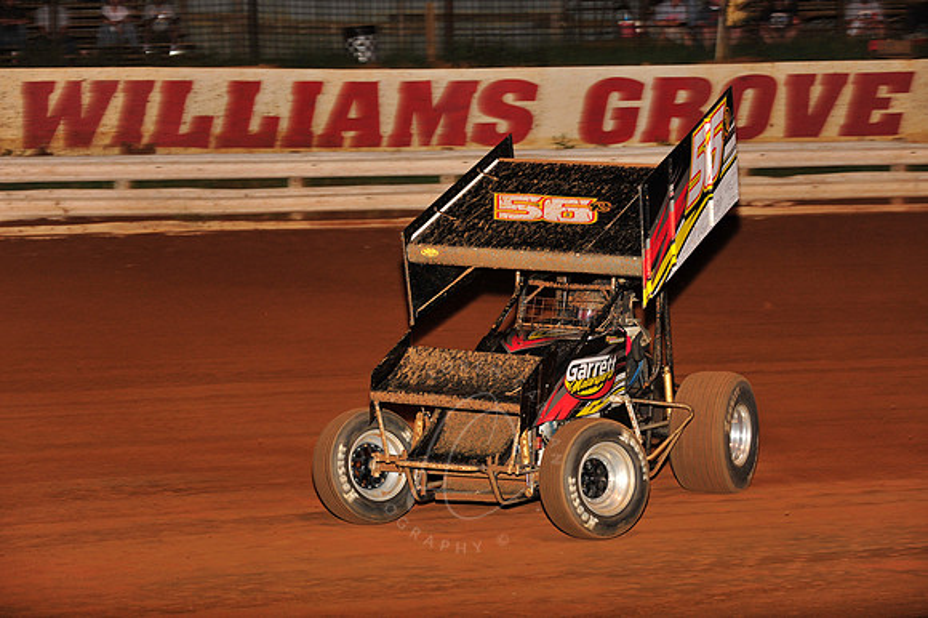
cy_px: 309
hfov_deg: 18.3
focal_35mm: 112
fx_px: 2885
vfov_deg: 12.2
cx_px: 464
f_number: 6.3
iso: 1000
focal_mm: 112
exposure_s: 1/320
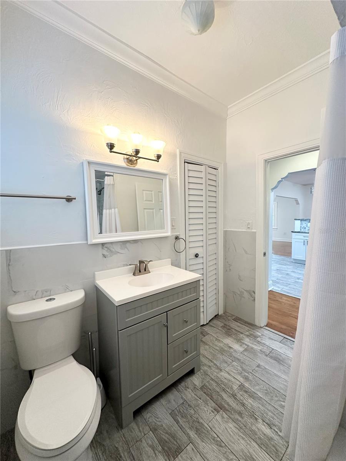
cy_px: 230
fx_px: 187
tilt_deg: -3.4
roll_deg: -0.1
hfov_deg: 85.7
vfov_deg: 102.1
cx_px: 173
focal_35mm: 14
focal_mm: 2.22
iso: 250
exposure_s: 1/120
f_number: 2.2
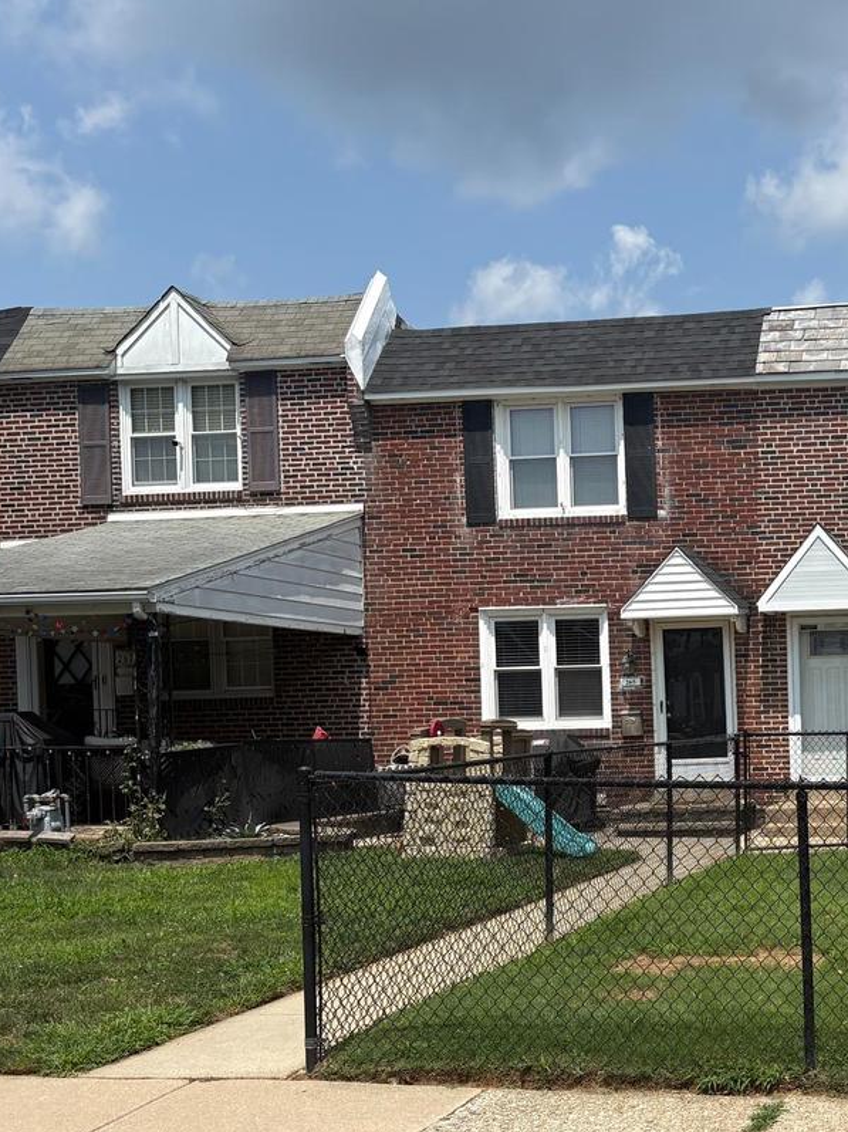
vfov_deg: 40.0
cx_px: 896
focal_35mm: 47
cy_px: 744
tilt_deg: +0.2
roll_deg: +1.7
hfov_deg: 28.5
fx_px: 1536
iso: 50
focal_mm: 5.96
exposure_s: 1/4329
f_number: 1.6
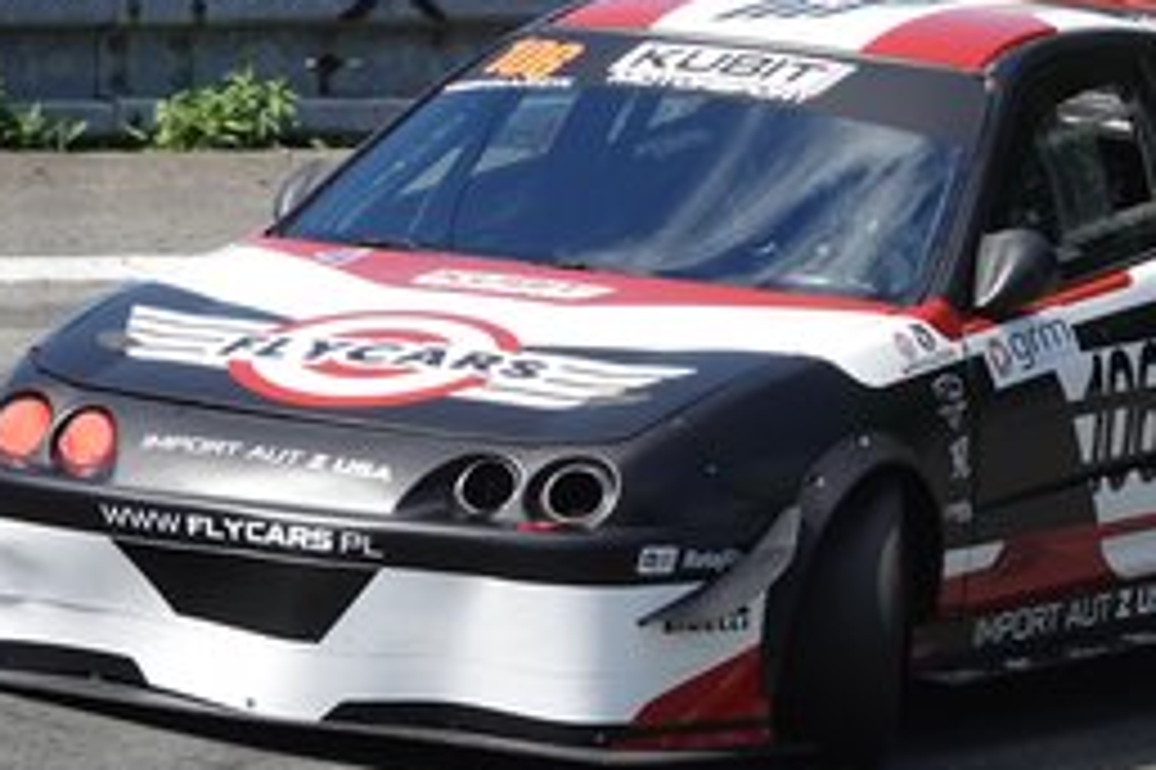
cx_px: 738
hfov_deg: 3.6
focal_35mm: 578
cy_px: 432
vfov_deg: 2.4
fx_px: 18548
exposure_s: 1/800
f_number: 4
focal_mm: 120.91
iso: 125
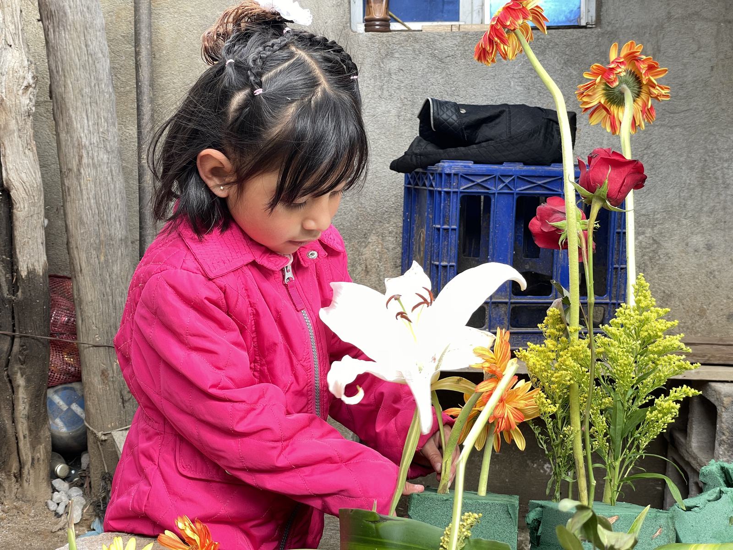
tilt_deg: -6.5
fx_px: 1101
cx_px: 366
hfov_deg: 36.8
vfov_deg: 28.0
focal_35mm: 52
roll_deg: +0.3
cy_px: 275
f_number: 2
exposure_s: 1/122
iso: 40
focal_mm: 6
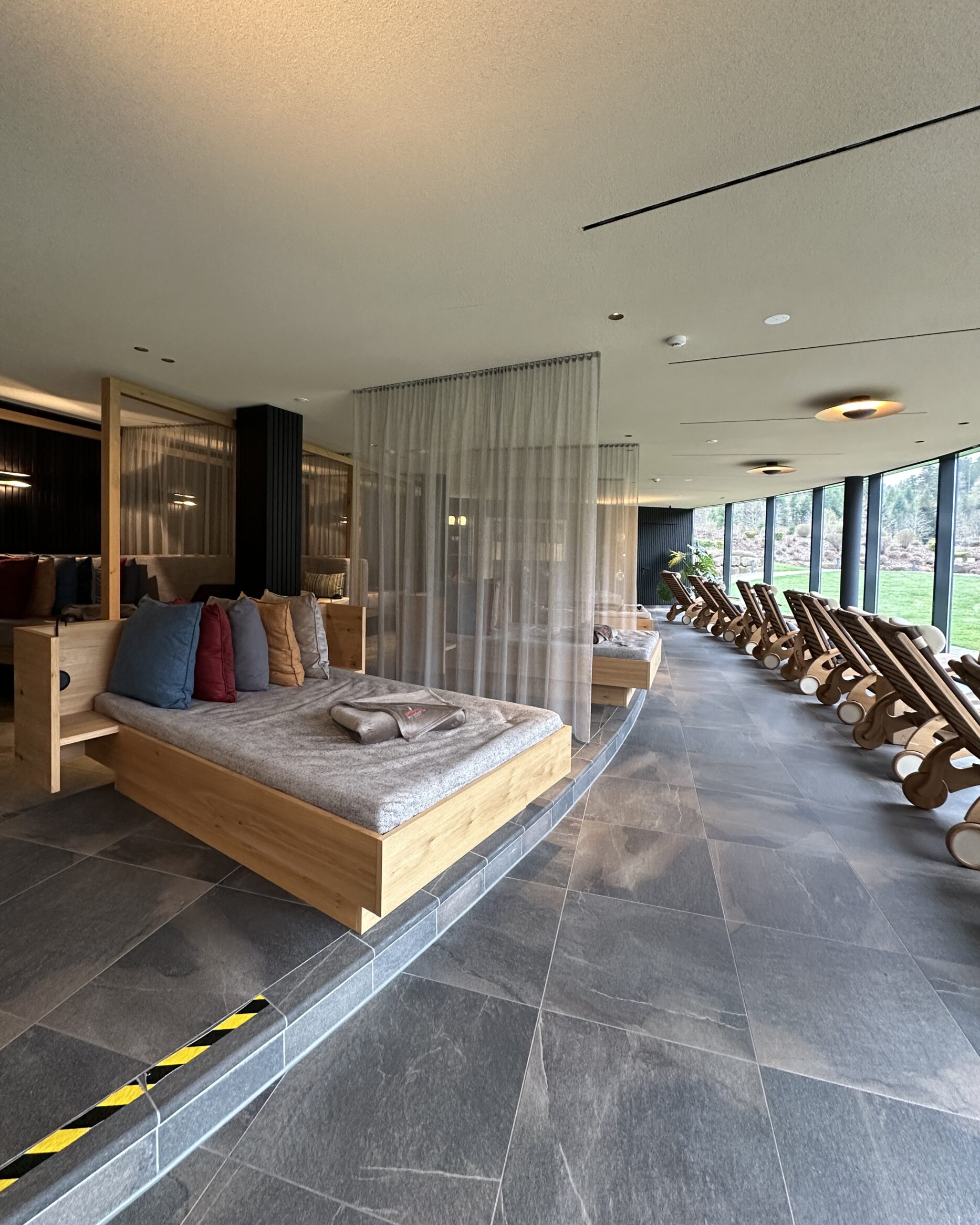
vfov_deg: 96.6
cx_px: 491
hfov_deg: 84.0
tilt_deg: -0.7
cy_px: 569
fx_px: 544
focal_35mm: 15
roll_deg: -1.8
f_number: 2.2
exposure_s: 1/100
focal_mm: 2.22
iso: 250
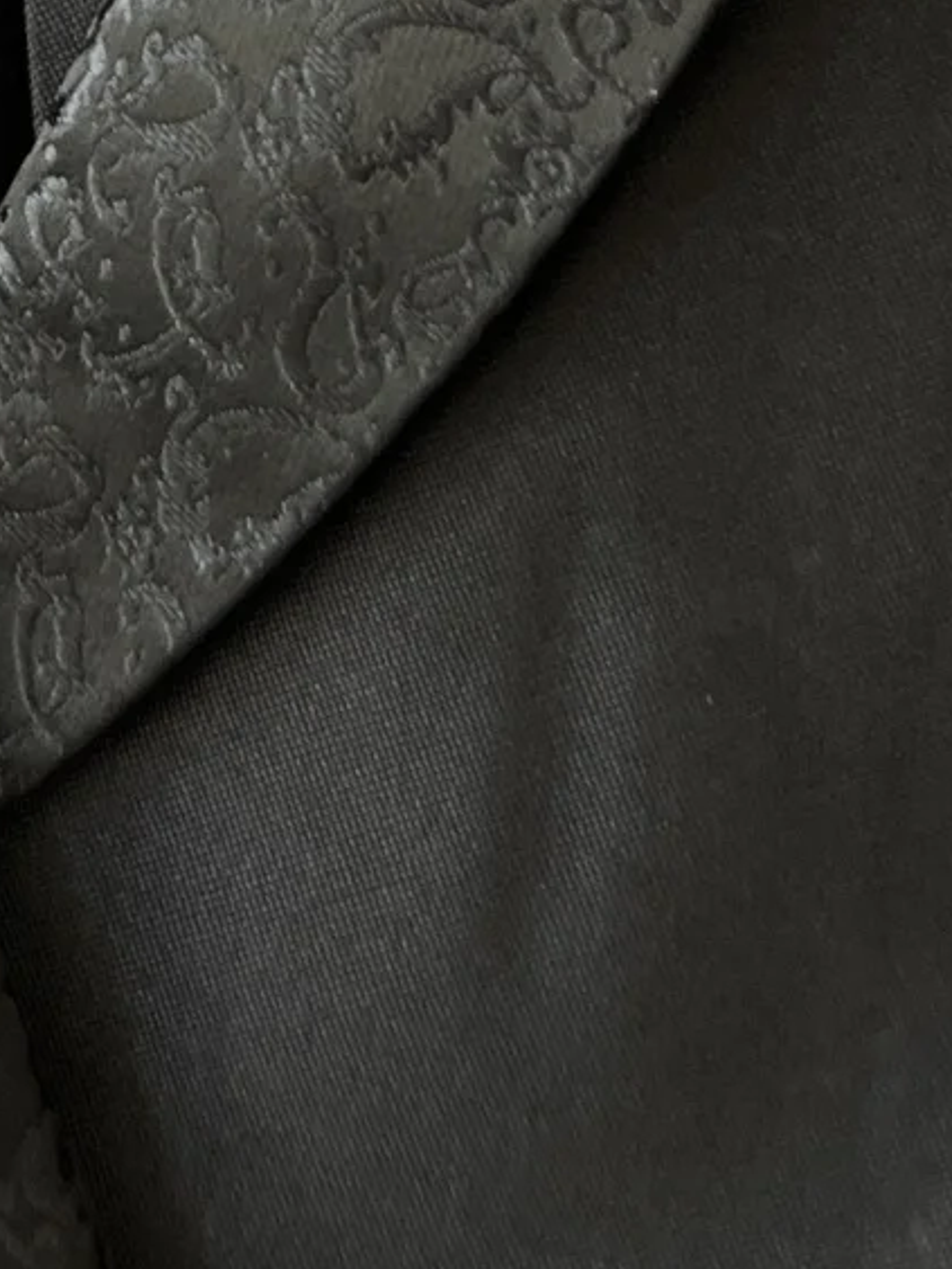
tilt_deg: -9.3
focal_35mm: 118
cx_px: -331
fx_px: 4327
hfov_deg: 12.1
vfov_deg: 13.7
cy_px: -1431
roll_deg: +1.9
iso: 100
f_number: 1.6
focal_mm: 5.1
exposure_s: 1/121
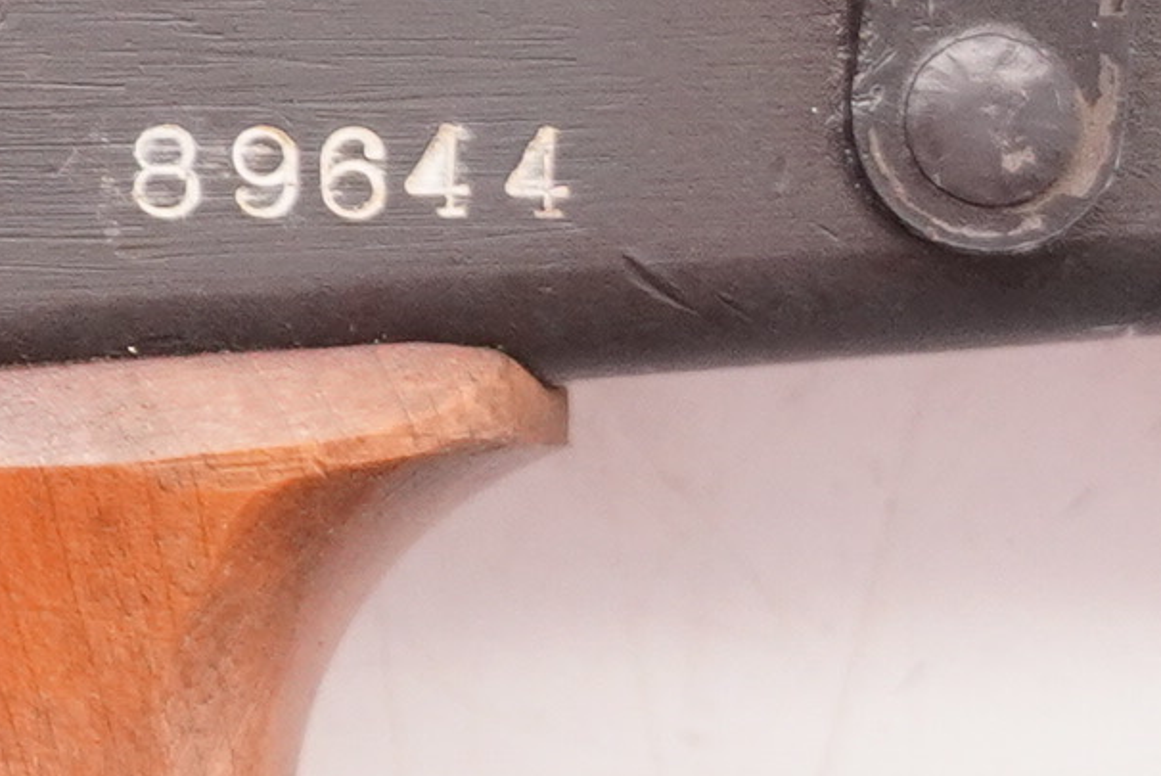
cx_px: -2167
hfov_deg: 5.6
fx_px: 11182
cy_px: -416
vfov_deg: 4.0
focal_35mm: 346
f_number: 5.6
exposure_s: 1/125
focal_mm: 33
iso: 1000
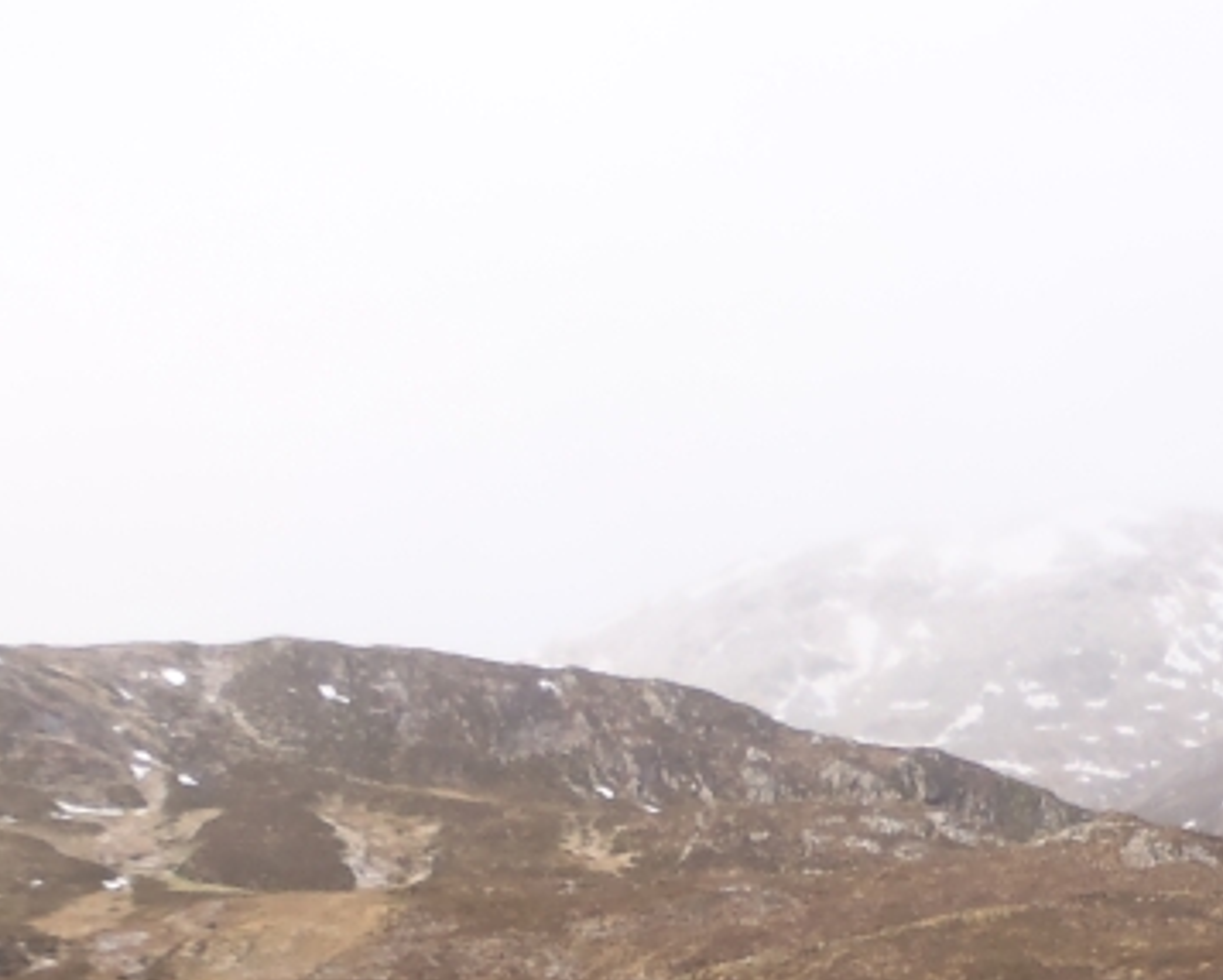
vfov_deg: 18.3
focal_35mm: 82
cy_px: 953
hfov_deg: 22.9
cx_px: 997
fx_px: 2970
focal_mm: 5
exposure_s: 1/60
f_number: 3.5
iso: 80
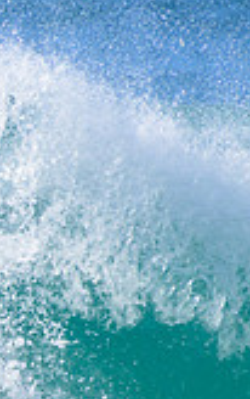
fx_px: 39075
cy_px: 303
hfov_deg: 0.4
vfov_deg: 0.6
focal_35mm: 3597
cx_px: -383
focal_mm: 1000
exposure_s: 1/2000
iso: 1600
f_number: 11
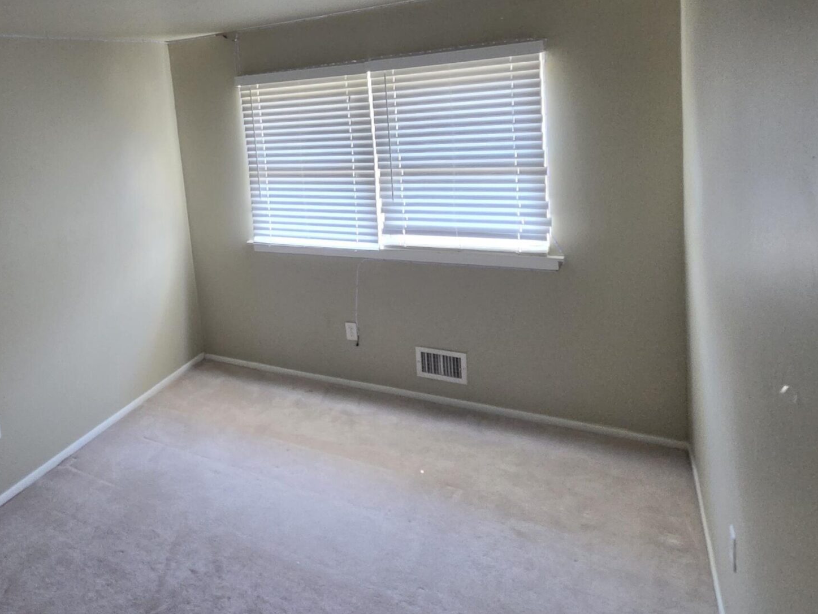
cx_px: 233
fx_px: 543
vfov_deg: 56.9
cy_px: 181
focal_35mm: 23
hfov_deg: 70.3
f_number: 2.2
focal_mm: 2.2
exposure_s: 1/60
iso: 500
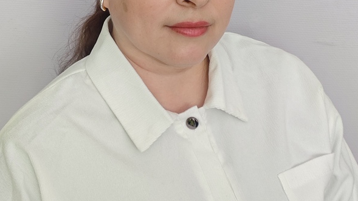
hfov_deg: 27.5
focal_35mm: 77
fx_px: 731
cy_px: 23
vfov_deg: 15.5
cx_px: 180
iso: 250
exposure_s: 1/50
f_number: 1.59
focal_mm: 4.94
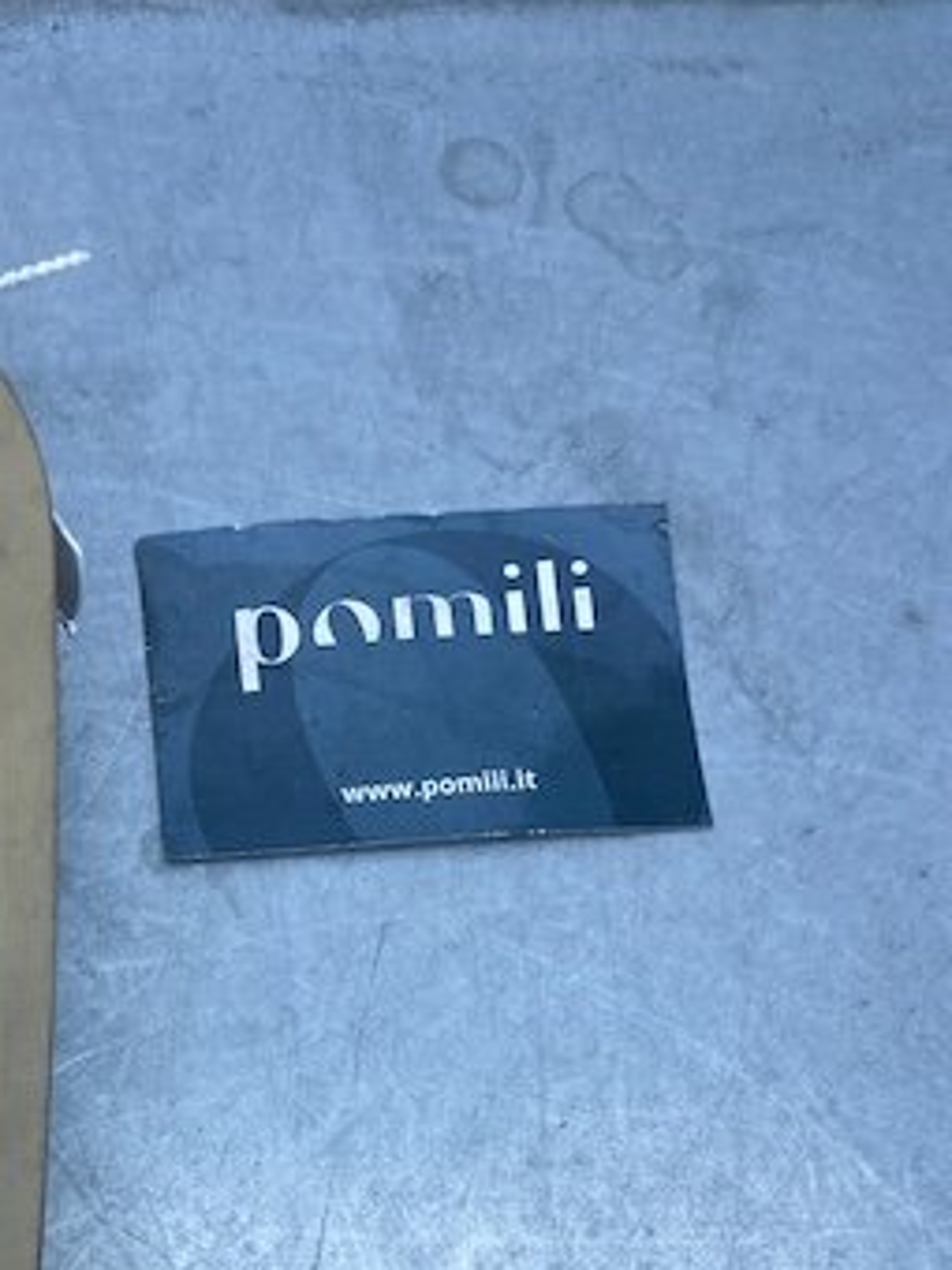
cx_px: 175
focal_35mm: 49
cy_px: 1068
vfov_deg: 37.1
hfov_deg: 29.0
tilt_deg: -76.2
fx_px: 1797
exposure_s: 1/942
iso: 32
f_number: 1.8
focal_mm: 4.25
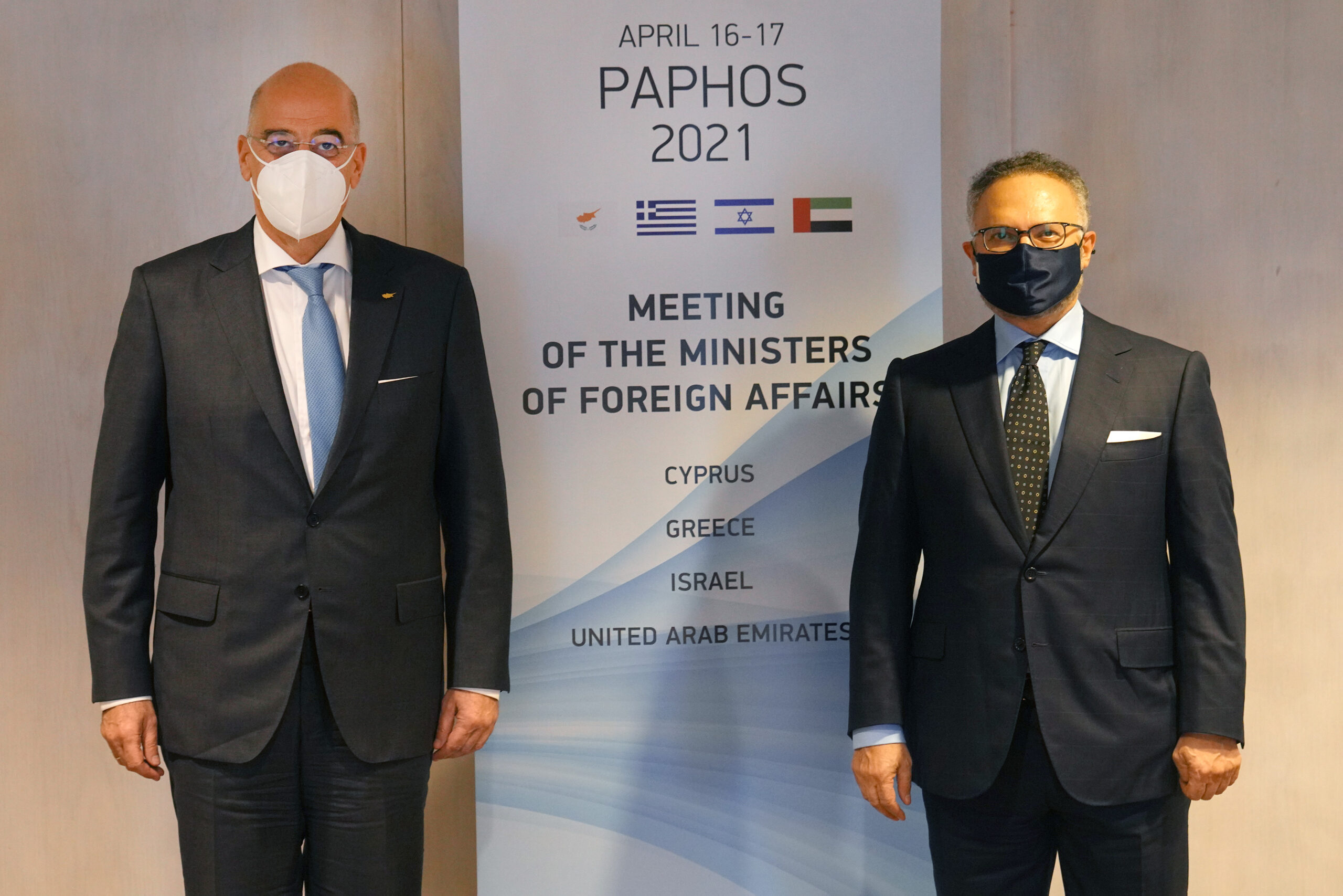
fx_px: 2313
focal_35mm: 62
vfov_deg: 21.9
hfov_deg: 32.4
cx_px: 672
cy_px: 448
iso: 2500
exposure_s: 1/60
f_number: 3.2
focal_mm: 62
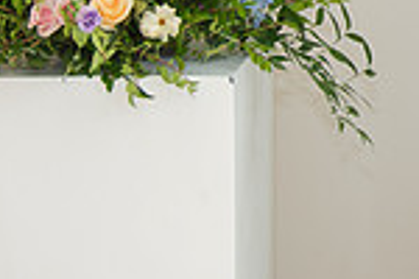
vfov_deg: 8.1
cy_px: -191
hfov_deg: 12.0
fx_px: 1909
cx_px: 627
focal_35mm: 164
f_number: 4
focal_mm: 38
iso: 450
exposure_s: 1/200
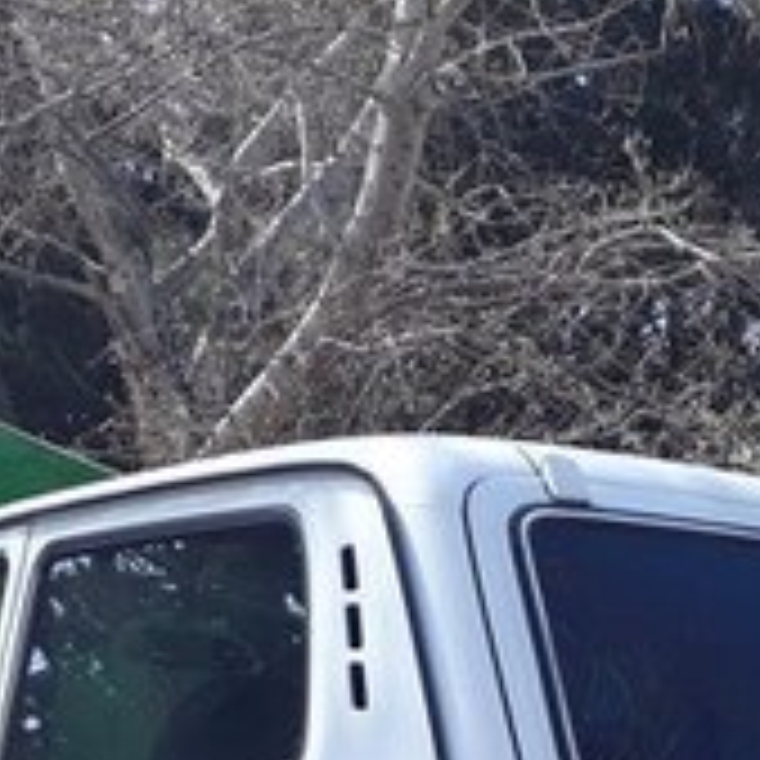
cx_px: 472
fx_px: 2310
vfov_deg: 17.1
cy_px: 1109
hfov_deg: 18.7
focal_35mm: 93
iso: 40
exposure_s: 1/452
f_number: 1.9
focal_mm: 3.6
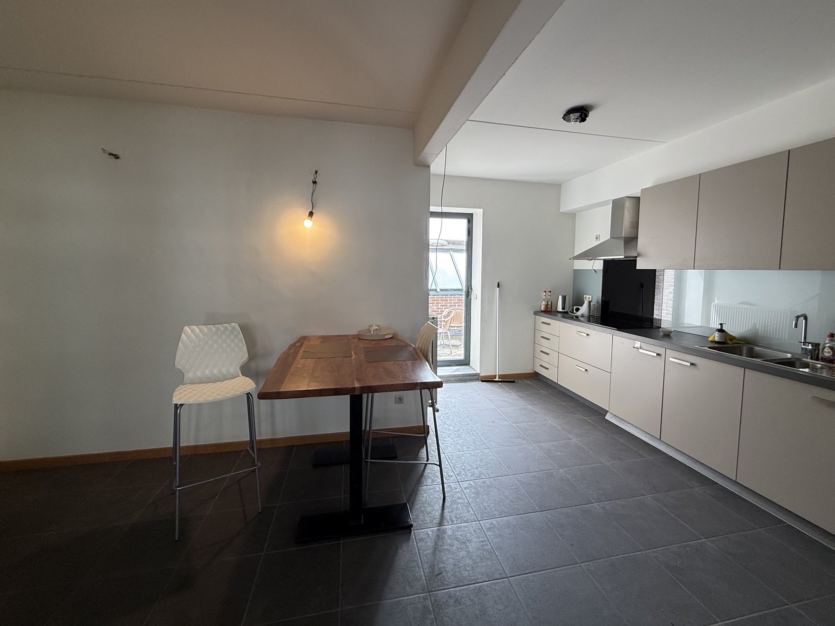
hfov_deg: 98.1
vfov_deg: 81.7
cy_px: 294
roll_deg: -0.7
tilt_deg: -1.9
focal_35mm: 15
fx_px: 362
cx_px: 431
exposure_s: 1/100
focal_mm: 2.22
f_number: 2.2
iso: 80
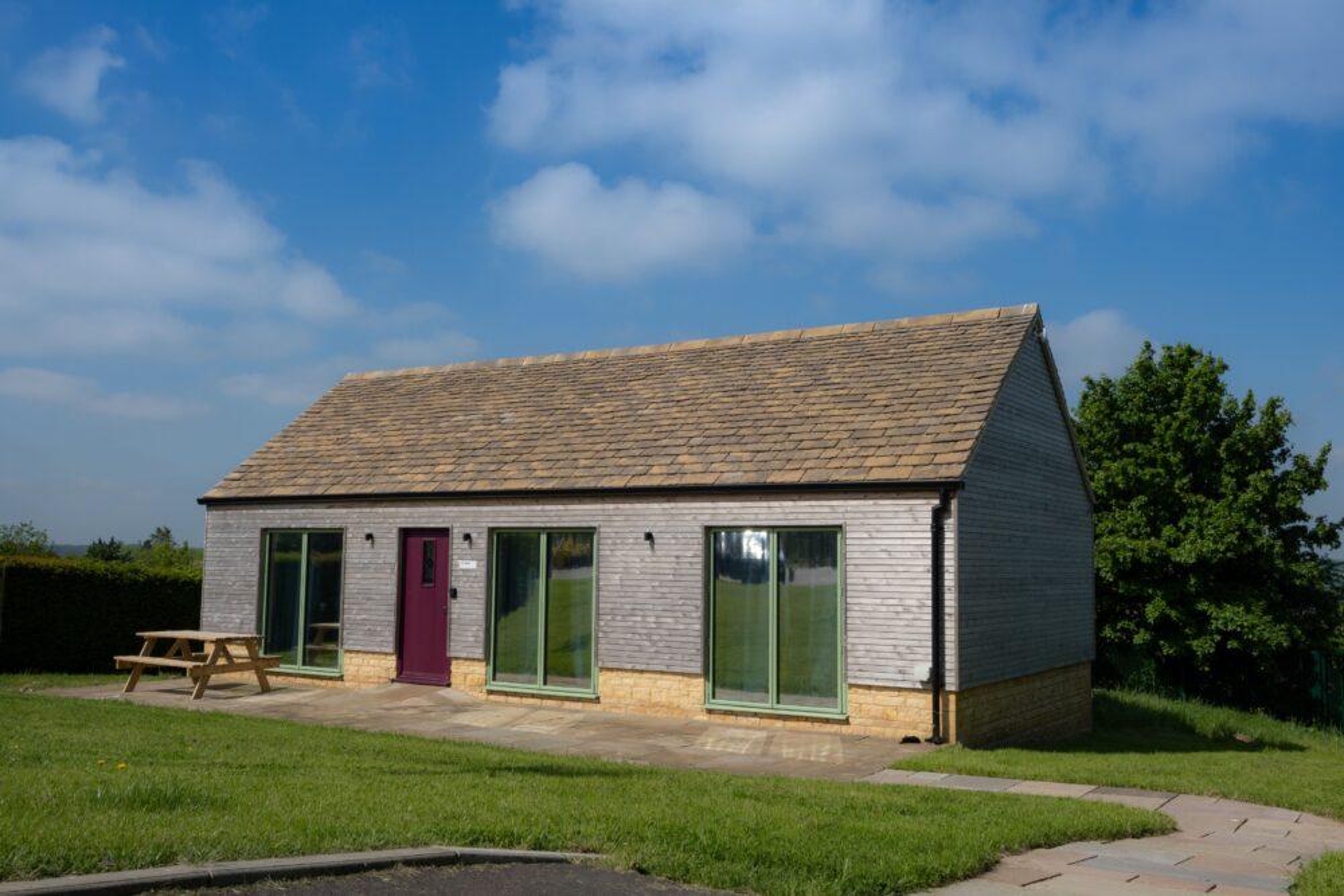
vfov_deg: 42.3
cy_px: 448
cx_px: 672
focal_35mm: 31
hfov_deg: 60.3
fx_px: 1157
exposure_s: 1/320
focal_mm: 20.5
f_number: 11
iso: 160
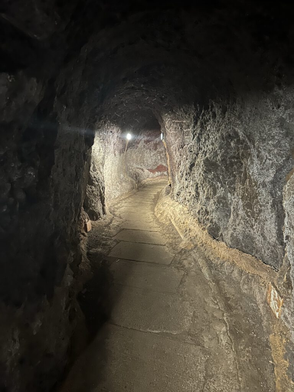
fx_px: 272
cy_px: 196
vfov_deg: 71.6
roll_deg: -0.1
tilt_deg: -9.8
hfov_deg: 56.8
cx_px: 147
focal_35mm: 24
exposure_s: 1/9
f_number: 1.78
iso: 2000
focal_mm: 6.86
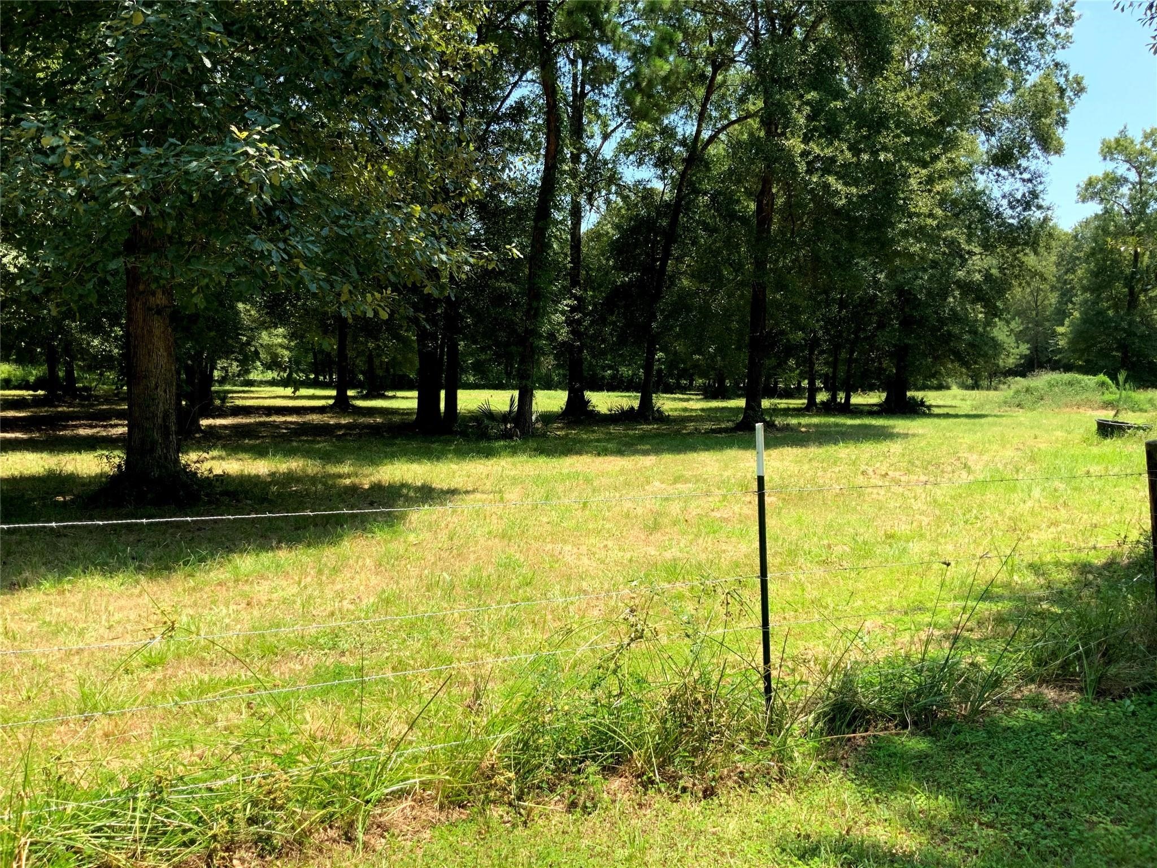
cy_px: 434
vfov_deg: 48.2
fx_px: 969
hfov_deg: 61.7
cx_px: 578
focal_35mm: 29
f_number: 1.8
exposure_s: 1/635
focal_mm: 3
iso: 16
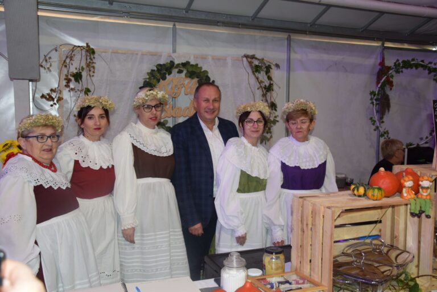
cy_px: 146
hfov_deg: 53.1
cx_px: 218
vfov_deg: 36.9
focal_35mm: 36
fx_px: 437
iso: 800
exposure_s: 1/60
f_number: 3.8
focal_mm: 24
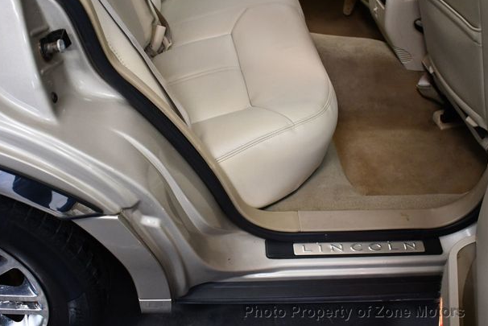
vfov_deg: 35.1
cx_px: 234
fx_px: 515
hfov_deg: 50.6
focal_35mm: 38
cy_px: 155
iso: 1250
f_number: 3.5
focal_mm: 18
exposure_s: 1/125
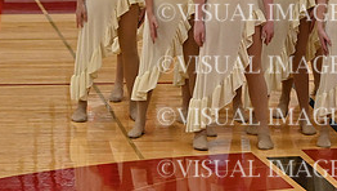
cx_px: 343
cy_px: -14
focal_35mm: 382
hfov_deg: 5.6
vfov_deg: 3.2
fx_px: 3417
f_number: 4
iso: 5000
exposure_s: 1/400
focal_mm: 110
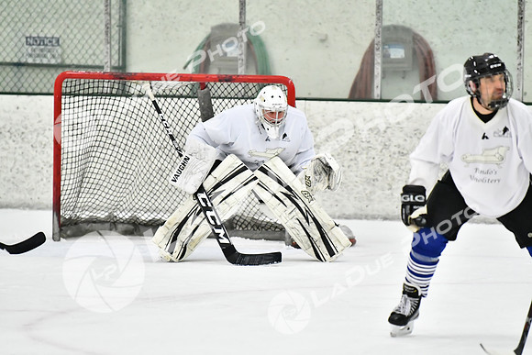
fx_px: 4212
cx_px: 266
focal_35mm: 285
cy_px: 178
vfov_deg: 4.8
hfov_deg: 7.2
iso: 6400
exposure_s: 1/1600
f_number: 2.8
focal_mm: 190
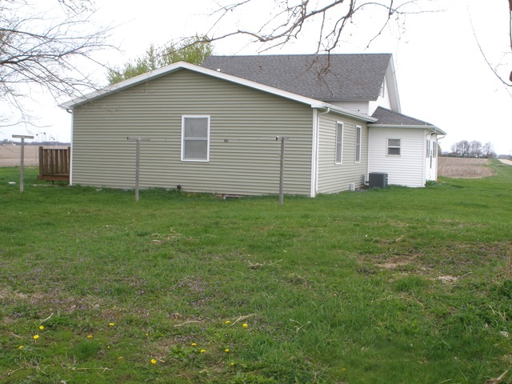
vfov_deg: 32.9
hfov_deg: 42.9
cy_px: 192
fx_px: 651
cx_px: 256
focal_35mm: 44
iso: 80
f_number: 6.4
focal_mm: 7.7
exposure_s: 1/100
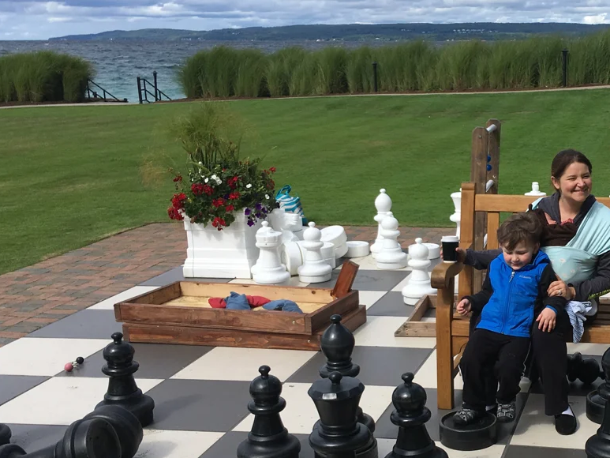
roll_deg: +0.1
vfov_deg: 27.0
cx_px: 513
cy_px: 281
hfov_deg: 34.1
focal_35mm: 54
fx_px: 952
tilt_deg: -17.4
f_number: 2.2
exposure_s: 1/2024
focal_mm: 4.15
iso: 25
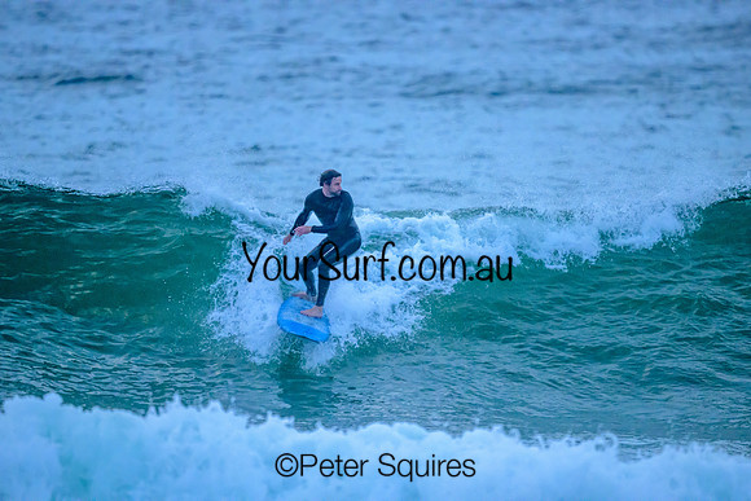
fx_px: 16692
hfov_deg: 2.6
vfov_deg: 1.7
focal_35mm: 800
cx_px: 376
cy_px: 250
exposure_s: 1/2000
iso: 7200
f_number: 6.3
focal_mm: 800
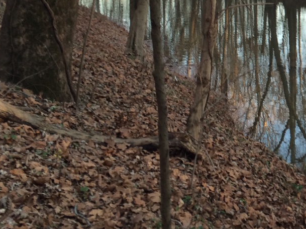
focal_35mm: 77
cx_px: 352
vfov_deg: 18.6
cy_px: -8
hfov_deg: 23.5
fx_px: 681
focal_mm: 4.15
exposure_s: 1/60
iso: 32
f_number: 2.2
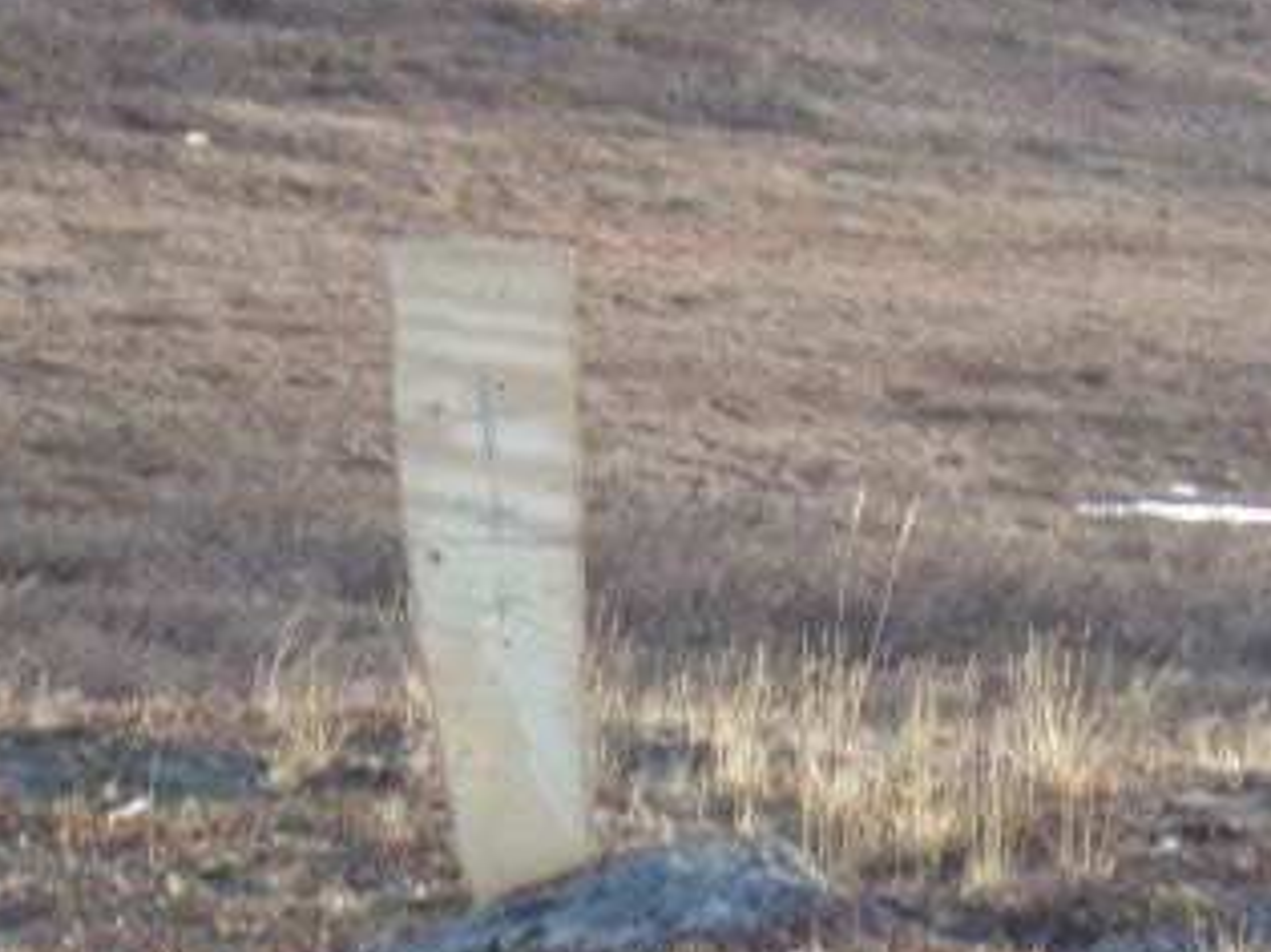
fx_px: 13066
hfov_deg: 5.6
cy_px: 476
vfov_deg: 4.2
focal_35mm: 356
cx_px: 795
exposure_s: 1/125
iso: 200
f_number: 5.5
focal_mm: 25
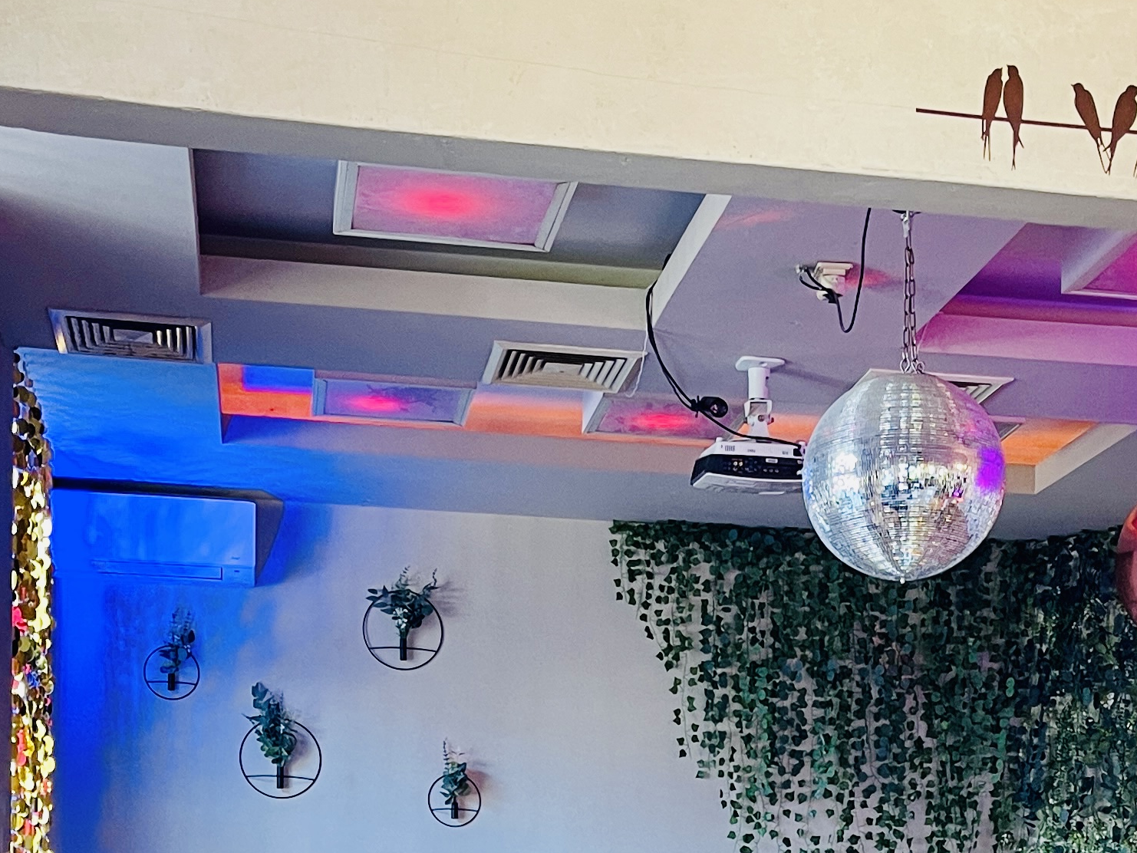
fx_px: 2234
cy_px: 1057
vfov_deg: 20.1
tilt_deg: -1.5
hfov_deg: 28.4
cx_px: 713
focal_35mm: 68
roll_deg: -1.9
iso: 160
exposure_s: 1/50
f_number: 1.6
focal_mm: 5.1
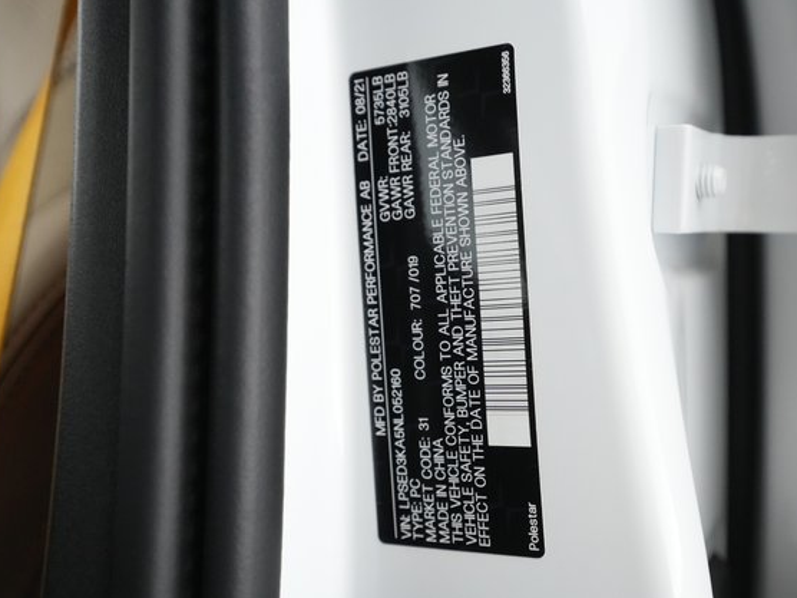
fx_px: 714
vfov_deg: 45.4
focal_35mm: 31
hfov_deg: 58.2
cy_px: 301
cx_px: 440
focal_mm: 28
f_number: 4.5
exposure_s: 1/100
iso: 8000
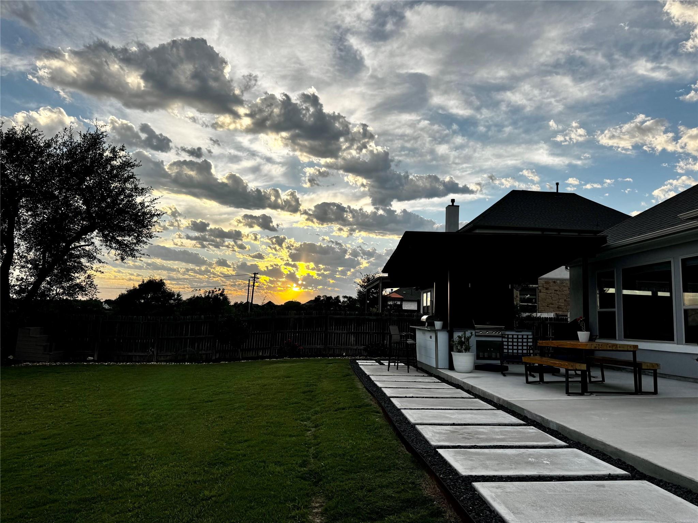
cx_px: 349
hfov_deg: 71.6
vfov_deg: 56.8
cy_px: 262
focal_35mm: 24
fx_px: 484
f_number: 1.78
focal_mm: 6.76
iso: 80
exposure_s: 1/2174
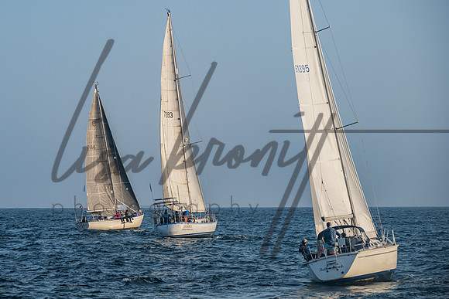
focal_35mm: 171
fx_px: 2127
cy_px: 132
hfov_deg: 12.0
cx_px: 188
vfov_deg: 8.1
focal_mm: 140
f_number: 6.3
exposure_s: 1/1250
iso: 400
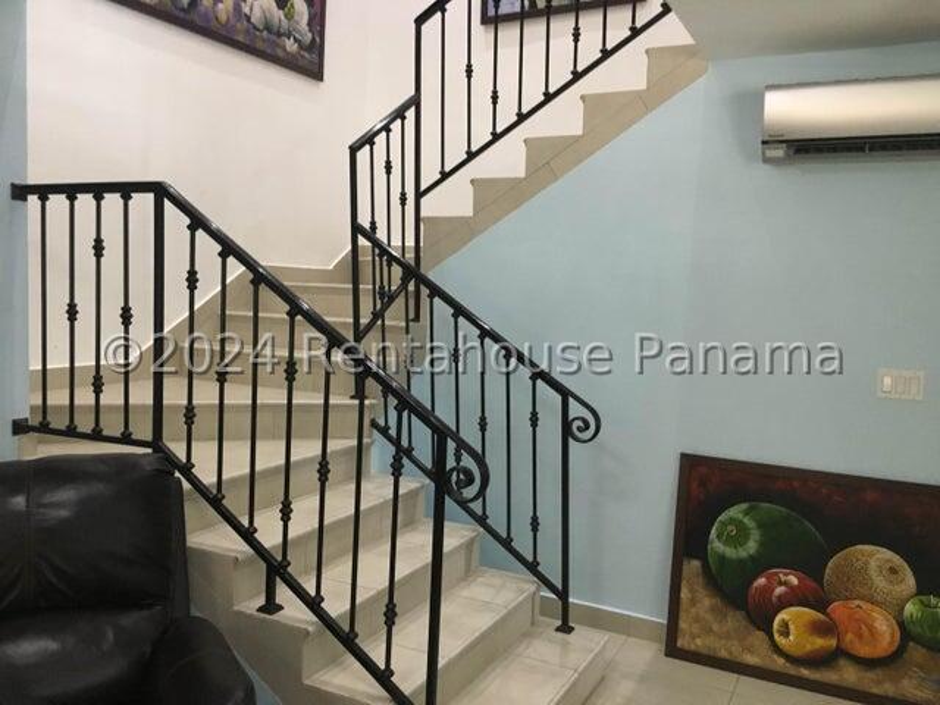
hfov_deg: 61.7
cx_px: 470
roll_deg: -1.9
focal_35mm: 29
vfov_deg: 48.2
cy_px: 352
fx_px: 787
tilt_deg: -3.0
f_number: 2.2
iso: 160
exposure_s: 1/30
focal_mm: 4.15
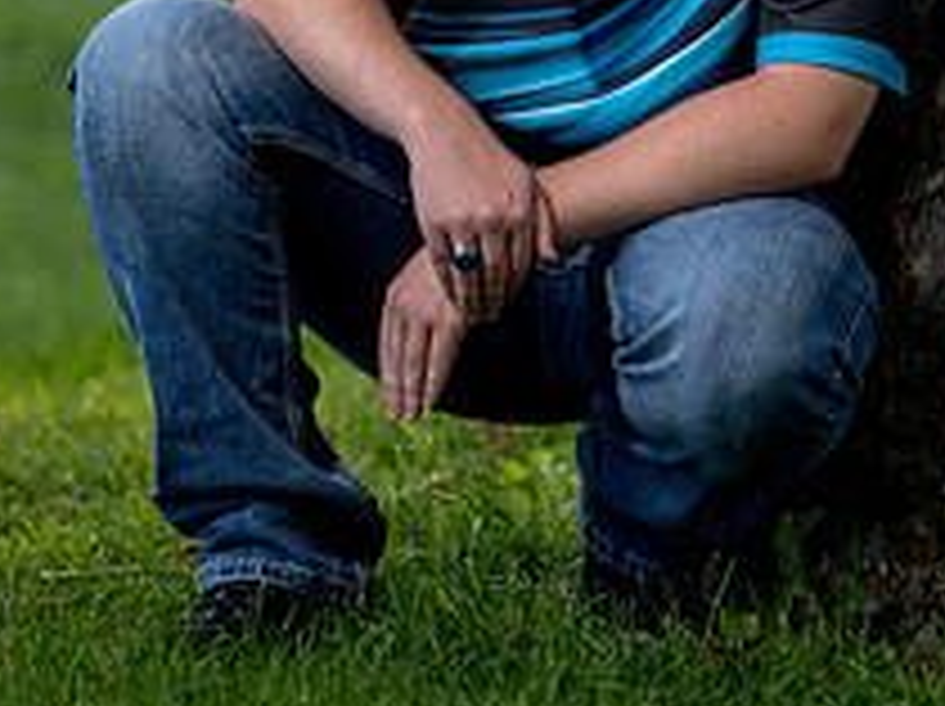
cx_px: 603
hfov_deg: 6.9
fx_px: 7881
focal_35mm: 289
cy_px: -121
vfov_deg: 5.1
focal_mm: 140
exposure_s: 1/250
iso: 200
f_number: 3.2
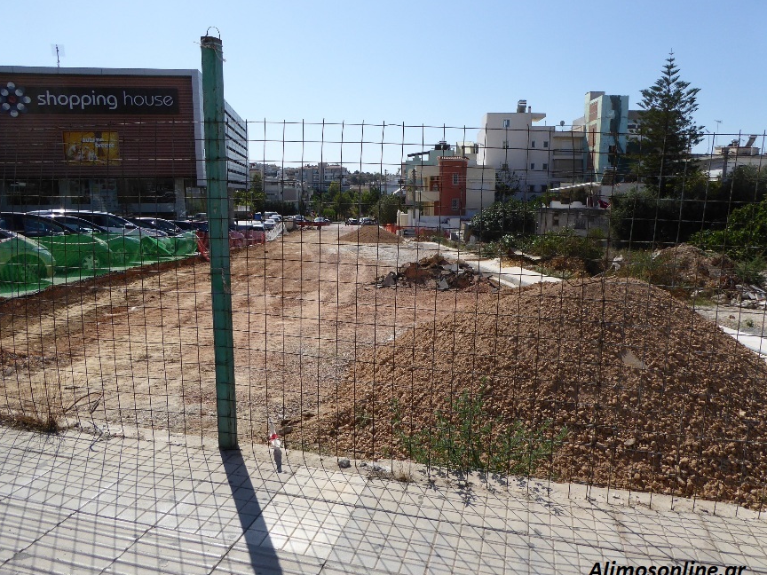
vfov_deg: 54.9
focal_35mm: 25
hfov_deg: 69.4
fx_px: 554
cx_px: 386
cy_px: 282
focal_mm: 4.3
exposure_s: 1/1600
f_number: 3.3
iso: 100
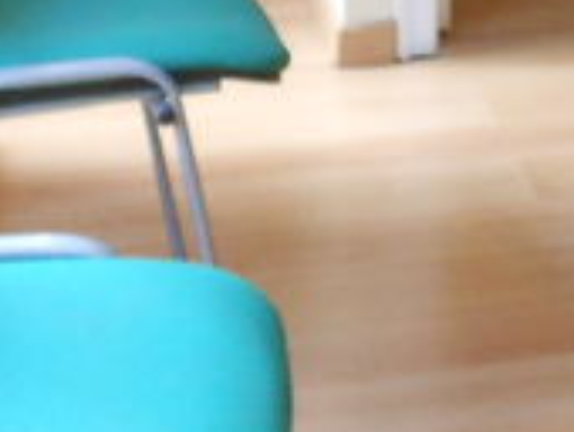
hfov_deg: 13.0
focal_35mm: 147
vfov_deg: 8.7
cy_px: -766
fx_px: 2441
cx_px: 712
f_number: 3.2
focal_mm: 4.5
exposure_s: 1/30
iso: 250
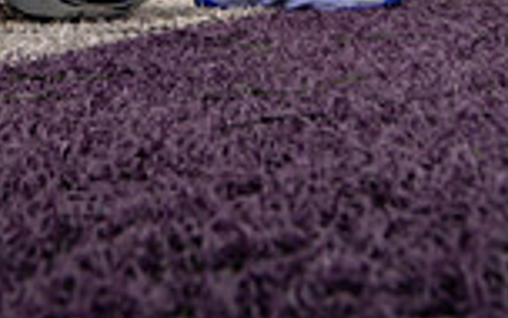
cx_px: 110
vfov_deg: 10.0
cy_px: -432
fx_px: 1592
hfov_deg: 18.0
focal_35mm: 115
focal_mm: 38
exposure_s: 1/250
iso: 250
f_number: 13
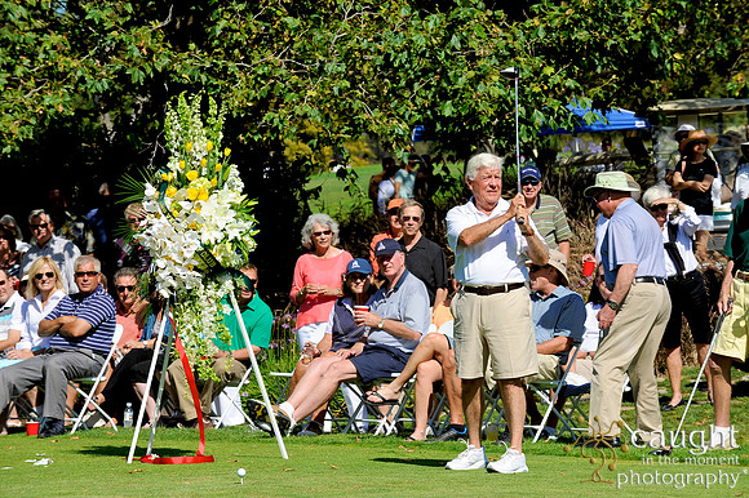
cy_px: 249
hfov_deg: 11.4
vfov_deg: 7.6
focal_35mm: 180
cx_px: 374
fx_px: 3743
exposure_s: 1/320
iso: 200
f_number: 11
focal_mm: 180
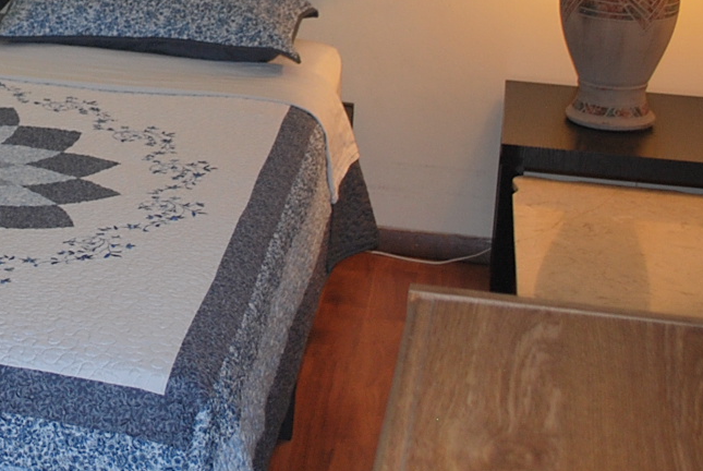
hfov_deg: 19.7
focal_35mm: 99
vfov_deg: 13.6
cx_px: -68
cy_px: -49
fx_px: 1936
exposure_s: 1/60
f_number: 4
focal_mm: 22
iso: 200
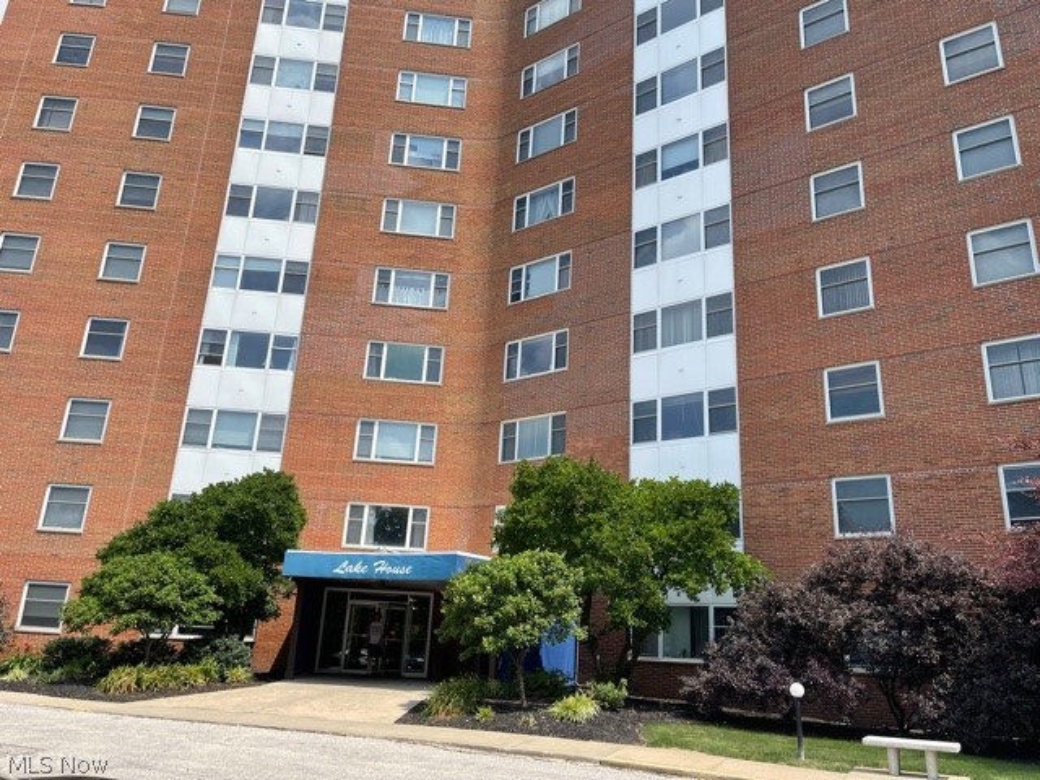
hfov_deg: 67.3
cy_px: 390
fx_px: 781
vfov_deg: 53.1
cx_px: 520
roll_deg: -3.9
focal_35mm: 26
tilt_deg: +17.8
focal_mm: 5.1
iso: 32
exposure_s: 1/2123
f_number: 1.6
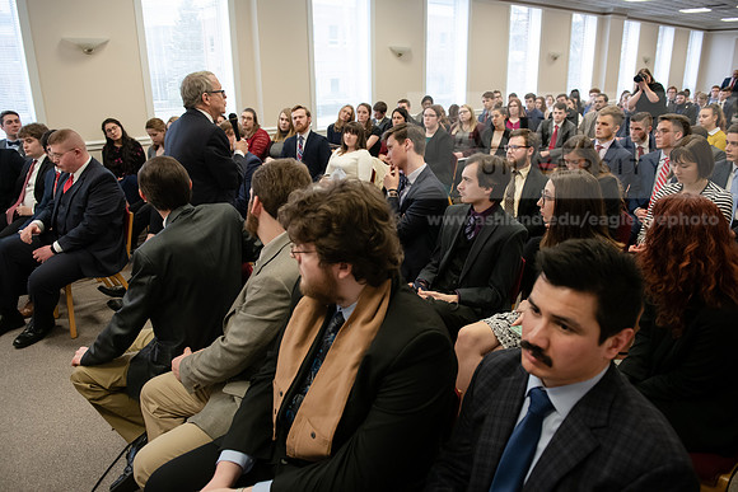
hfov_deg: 67.4
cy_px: 246
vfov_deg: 48.0
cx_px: 369
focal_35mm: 27
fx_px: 554
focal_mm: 27
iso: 2000
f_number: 4
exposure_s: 1/200
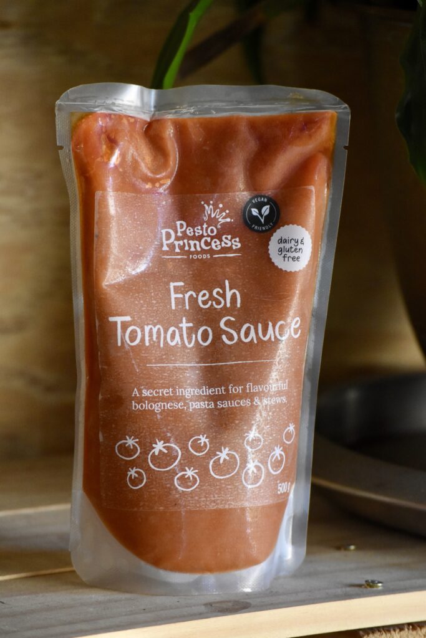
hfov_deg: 7.6
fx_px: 3194
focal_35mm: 180
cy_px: 319
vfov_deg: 11.4
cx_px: 213
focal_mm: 120
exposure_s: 1/250
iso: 2500
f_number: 4.8
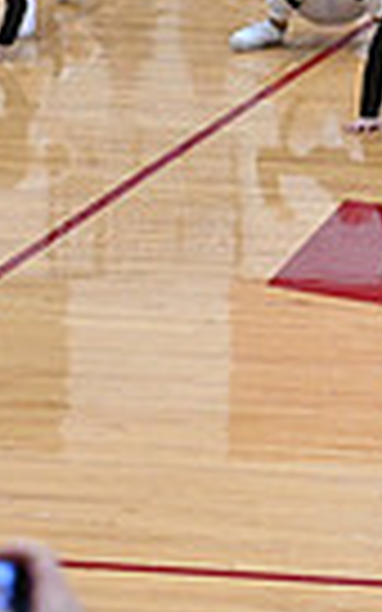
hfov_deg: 3.8
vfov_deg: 6.2
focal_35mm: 338
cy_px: 115
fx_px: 5630
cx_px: 1245
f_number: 4
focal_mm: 78
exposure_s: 1/320
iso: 4000
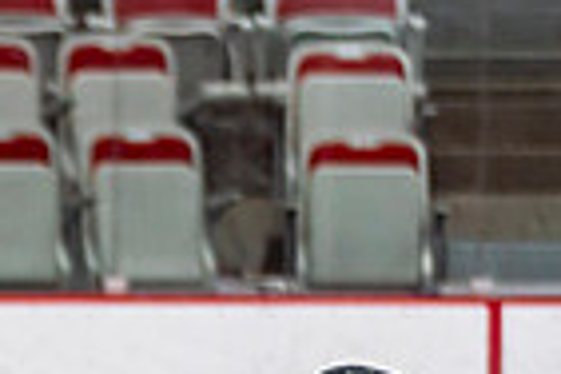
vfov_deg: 2.2
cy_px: 790
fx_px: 9599
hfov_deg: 3.3
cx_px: -466
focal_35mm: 616
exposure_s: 1/640
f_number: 2.8
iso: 800
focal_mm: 115
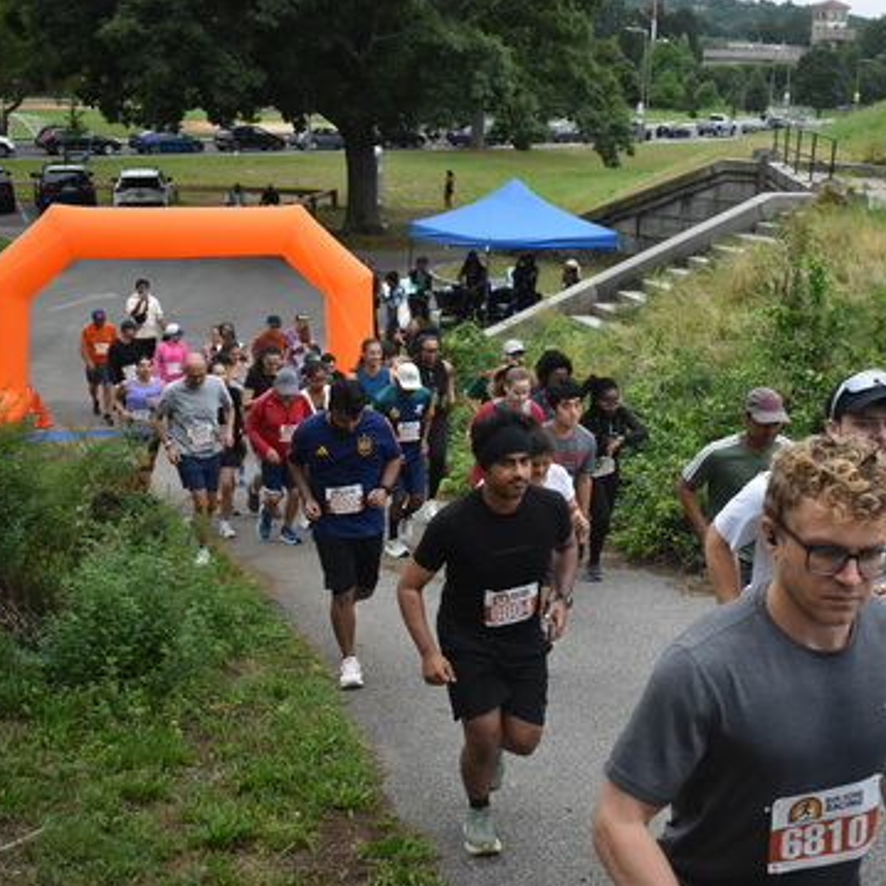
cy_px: 445
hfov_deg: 38.9
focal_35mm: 43
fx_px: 1245
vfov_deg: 39.2
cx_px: 563
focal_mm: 22
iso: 800
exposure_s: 1/500
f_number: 3.8
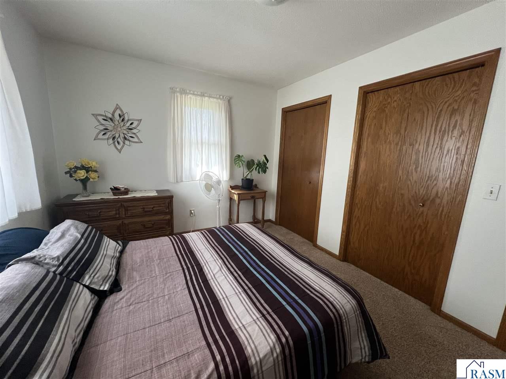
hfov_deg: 106.2
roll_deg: -1.5
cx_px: 253
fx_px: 190
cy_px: 190
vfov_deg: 89.9
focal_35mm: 13
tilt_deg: -10.7
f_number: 1.8
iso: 200
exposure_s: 1/120
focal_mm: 1.57
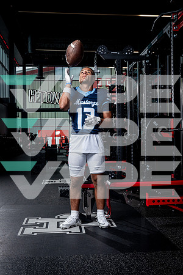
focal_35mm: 47
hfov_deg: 28.6
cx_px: 92
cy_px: 138
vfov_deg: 41.9
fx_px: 358
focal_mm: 47
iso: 640
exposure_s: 1/250
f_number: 9
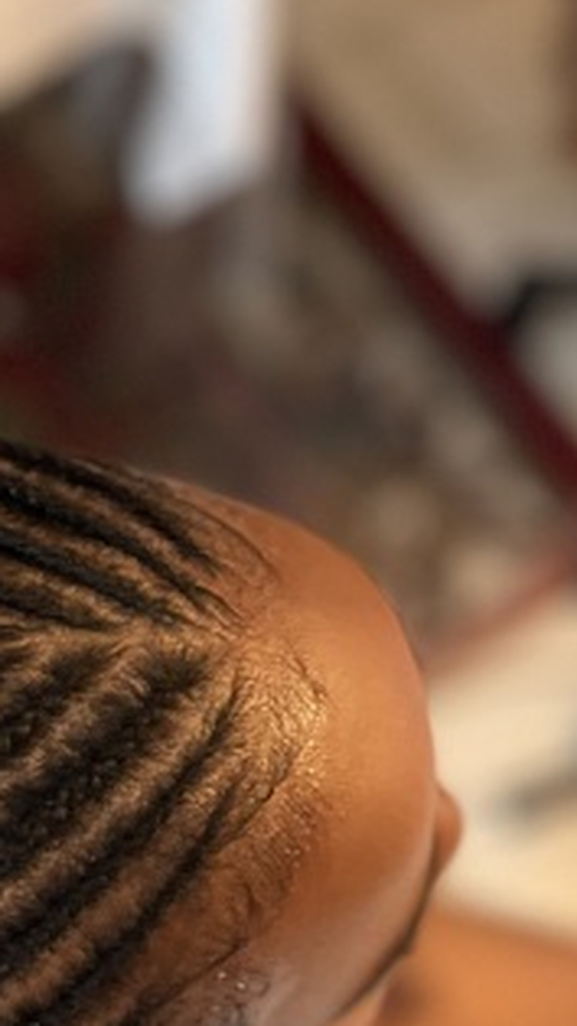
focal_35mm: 54
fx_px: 1470
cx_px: -114
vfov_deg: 36.0
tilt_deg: -70.7
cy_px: 941
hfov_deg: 20.7
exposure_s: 1/38
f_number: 1.6
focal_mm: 5.1
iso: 640
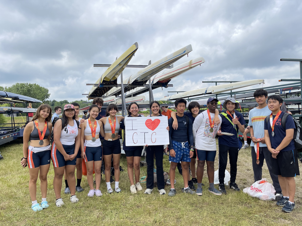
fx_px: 218
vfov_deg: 54.9
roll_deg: +2.3
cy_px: 113
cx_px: 151
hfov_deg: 69.4
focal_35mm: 25
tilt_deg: -0.2
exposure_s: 1/3165
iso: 32
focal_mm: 5.1
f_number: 1.6
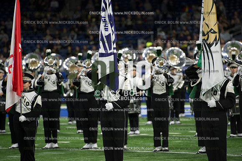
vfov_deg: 6.9
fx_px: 1344
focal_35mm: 200
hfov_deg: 10.3
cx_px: 121
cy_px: 80
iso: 2500
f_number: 3.5
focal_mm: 200
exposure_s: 1/1600
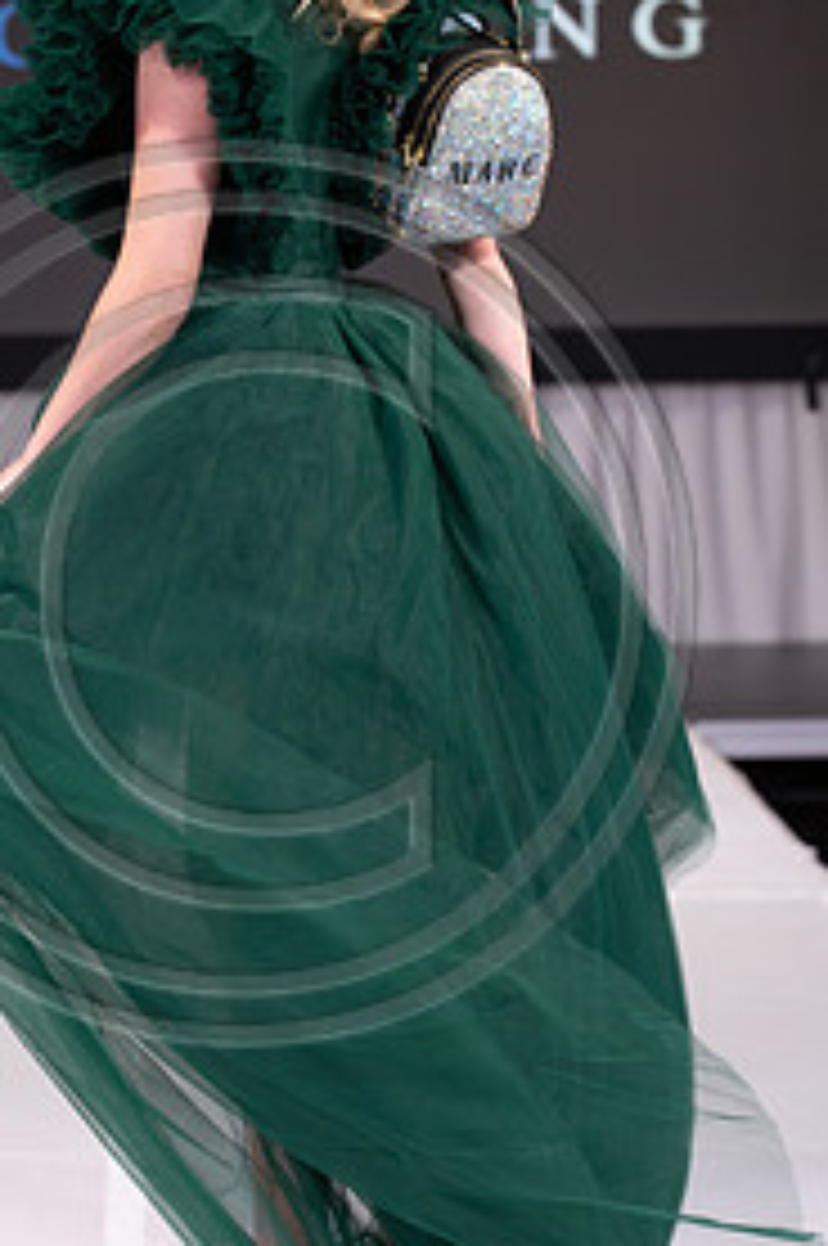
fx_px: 5499
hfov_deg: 8.6
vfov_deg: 12.9
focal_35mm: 159
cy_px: 589
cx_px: 241
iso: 2000
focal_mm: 98
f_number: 5.6
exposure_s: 1/400
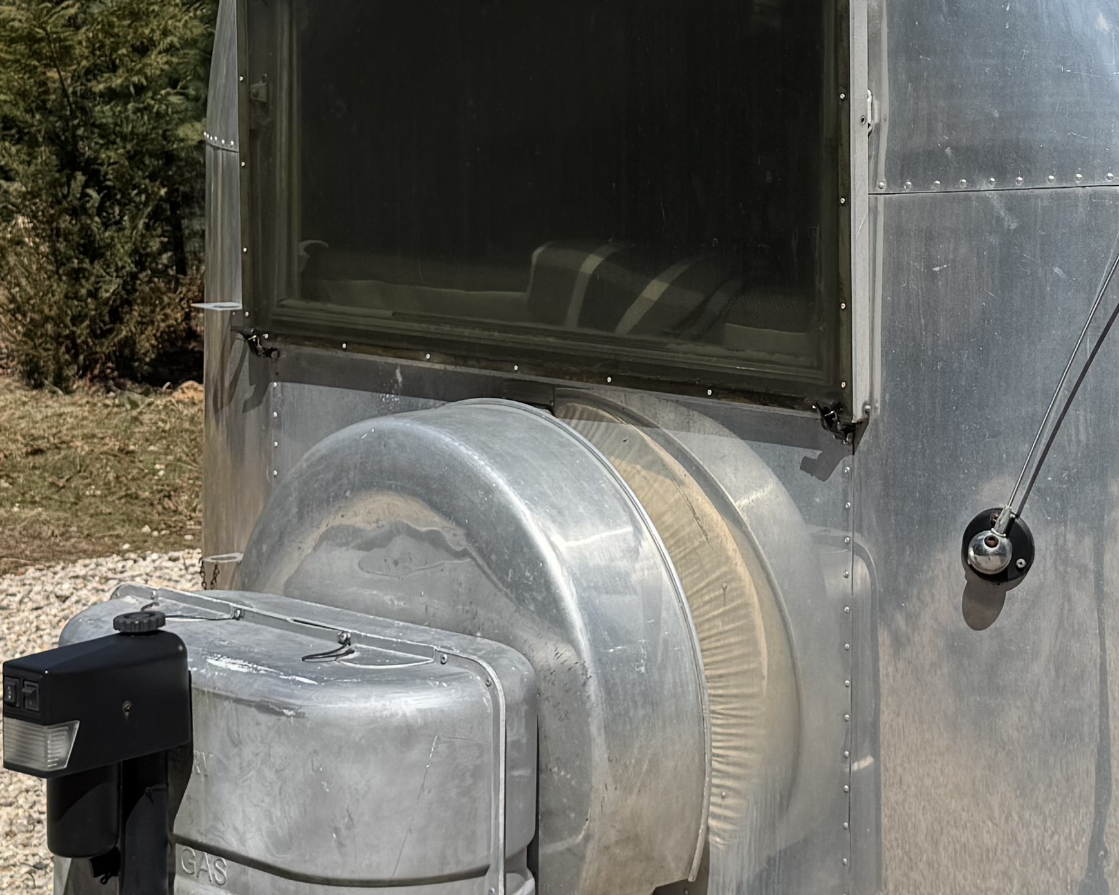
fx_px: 2550
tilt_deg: -0.3
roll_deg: -2.6
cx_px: 790
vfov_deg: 19.7
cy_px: 205
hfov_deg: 24.6
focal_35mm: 77
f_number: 1.78
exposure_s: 1/6410
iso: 80
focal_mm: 6.76
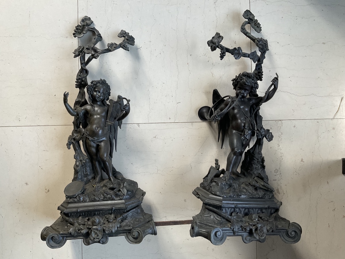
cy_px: 130
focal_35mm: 29
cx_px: 172
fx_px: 289
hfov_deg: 61.7
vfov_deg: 48.2
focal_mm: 3
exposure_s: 1/60
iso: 64
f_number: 1.8
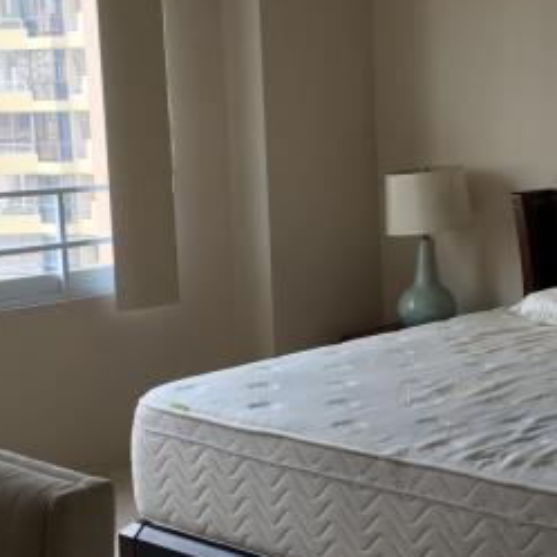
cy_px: 300
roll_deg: +1.6
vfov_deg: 26.1
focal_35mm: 66
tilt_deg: -8.7
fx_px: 1202
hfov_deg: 25.4
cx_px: 485
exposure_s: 1/120
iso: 32
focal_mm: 4.15
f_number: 2.2
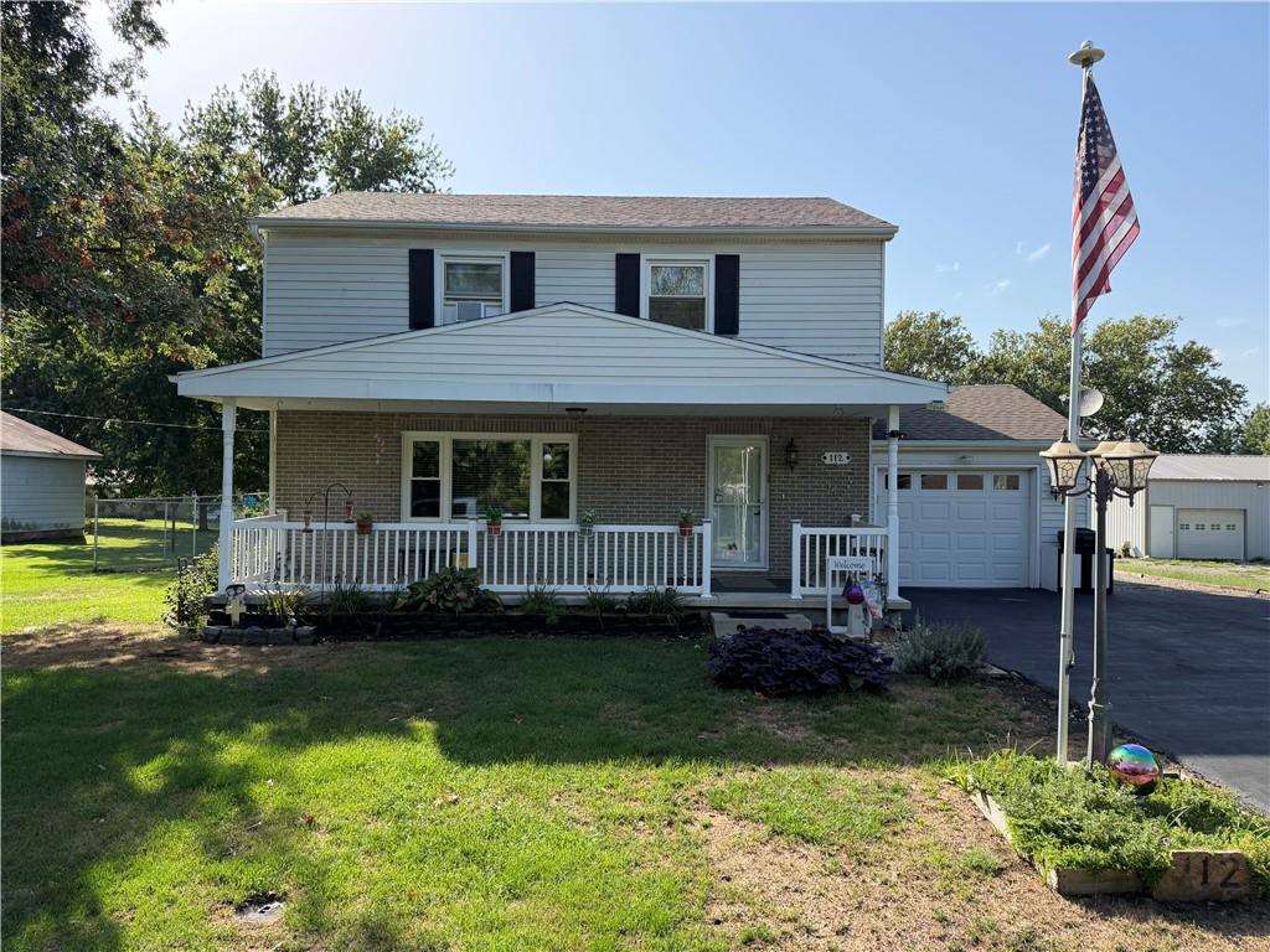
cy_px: 476
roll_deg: -0.6
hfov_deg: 71.6
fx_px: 881
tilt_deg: -0.2
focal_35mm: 24
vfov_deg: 56.8
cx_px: 635
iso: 100
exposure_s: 1/3021
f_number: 1.78
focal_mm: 6.76
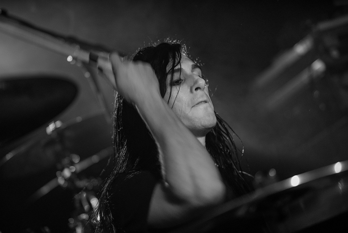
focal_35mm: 185
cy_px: 116
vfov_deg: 7.4
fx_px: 1789
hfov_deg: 11.1
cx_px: 174
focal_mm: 185
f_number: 2.8
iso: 3200
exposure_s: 1/100
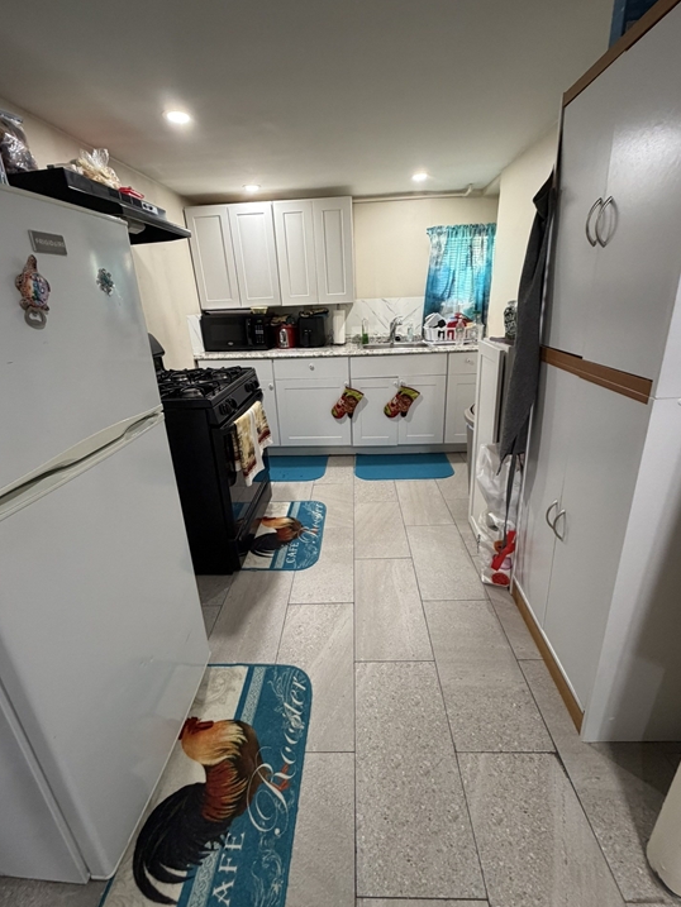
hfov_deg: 81.8
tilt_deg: -19.7
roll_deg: +2.3
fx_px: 393
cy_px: 435
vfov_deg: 98.1
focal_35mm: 15
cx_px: 343
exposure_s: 1/60
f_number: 2.2
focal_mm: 2.22
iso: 250
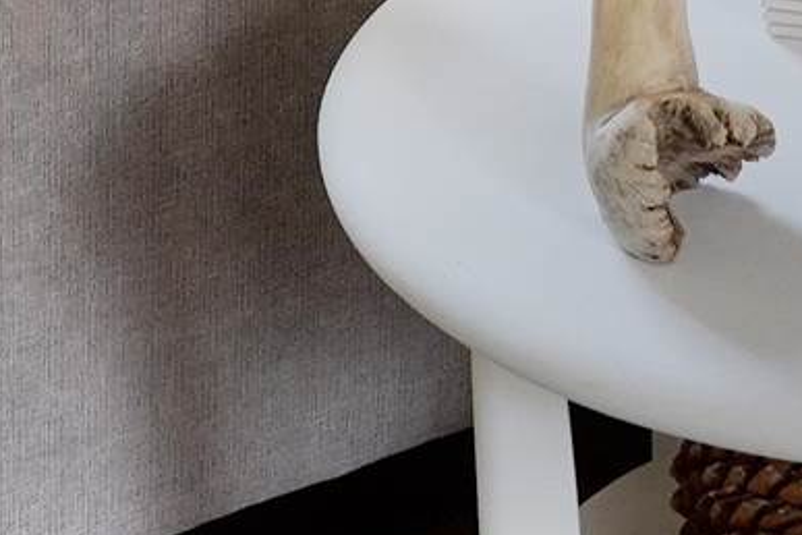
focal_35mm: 131
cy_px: -966
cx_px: 626
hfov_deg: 15.6
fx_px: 2917
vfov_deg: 8.9
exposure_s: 1/160
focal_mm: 11
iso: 500
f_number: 4
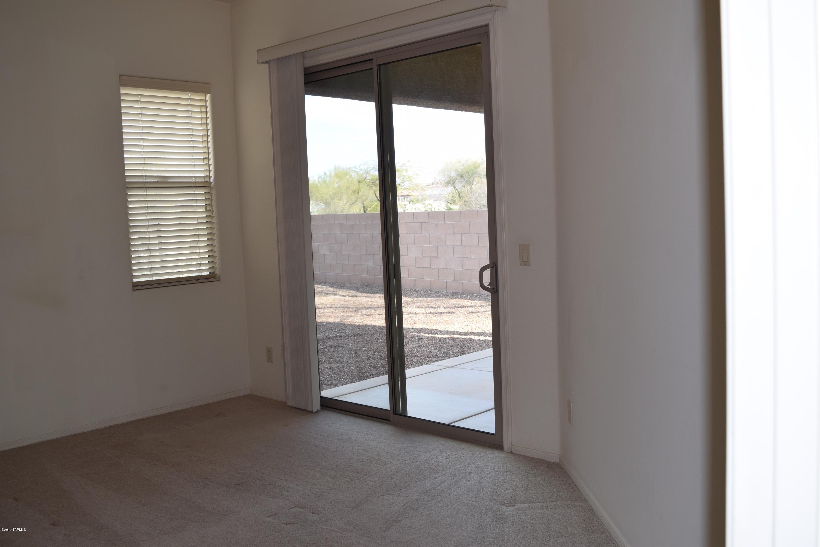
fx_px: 786
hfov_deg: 55.1
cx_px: 410
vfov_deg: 38.4
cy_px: 274
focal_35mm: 34
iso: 200
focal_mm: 23
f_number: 5.6
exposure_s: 1/125
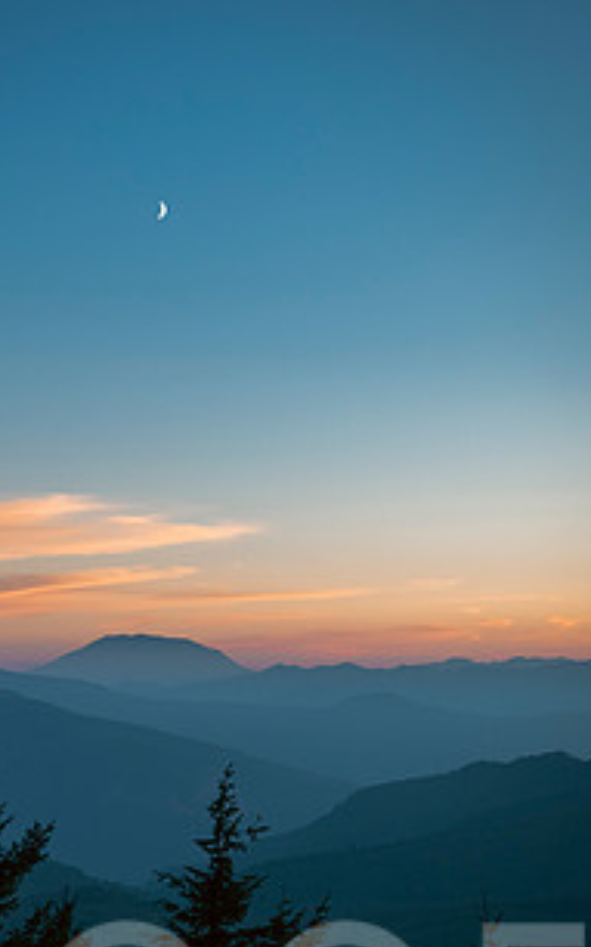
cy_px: 551
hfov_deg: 18.7
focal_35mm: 69
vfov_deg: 29.7
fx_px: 1780
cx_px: 152
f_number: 3.5
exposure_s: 1/400
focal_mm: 46
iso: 1000
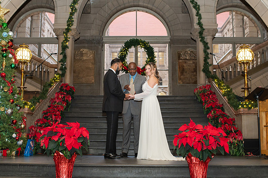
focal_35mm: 44
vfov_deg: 30.6
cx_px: 130
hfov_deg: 44.7
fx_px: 326
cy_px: 100
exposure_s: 1/200
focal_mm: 35
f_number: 3.5
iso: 1000
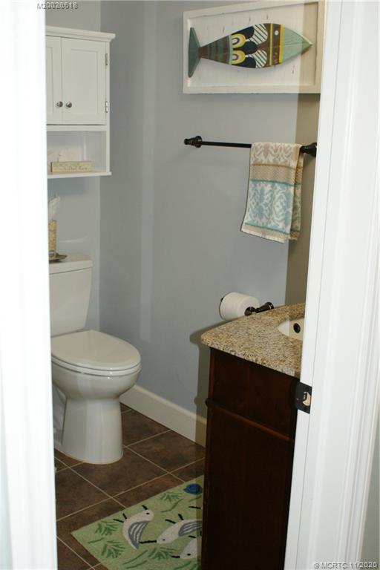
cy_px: 285
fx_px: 617
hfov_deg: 34.2
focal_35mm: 39
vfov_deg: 49.6
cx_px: 190
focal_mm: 26
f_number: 5.6
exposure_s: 1/60
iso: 400
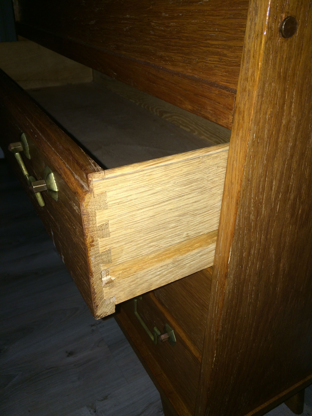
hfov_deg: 48.2
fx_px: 349
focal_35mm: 29
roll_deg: -1.0
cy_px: 208
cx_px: 156
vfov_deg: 61.7
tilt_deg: -33.8
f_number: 2.2
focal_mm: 4.15
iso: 40
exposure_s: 1/25
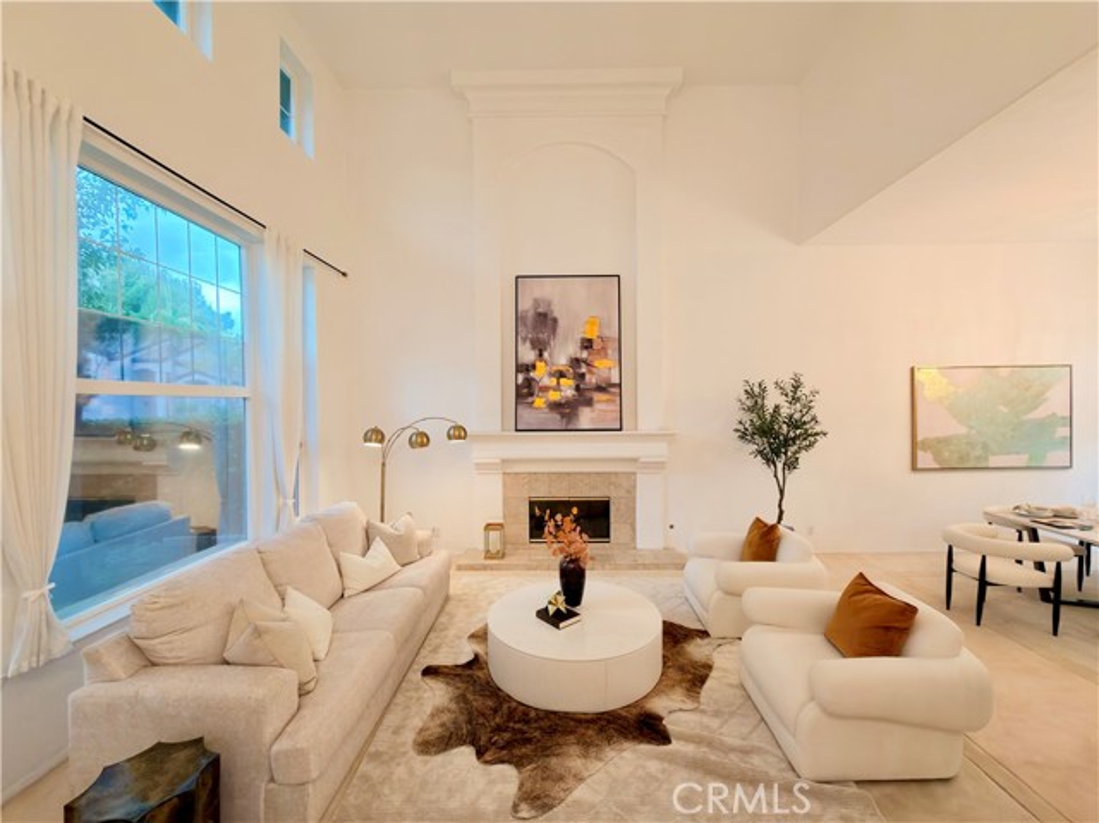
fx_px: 444
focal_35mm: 14
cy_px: 412
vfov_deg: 85.6
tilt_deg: -1.3
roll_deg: +0.3
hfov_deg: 102.1
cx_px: 550
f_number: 2.2
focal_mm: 2.22
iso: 100
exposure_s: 1/30
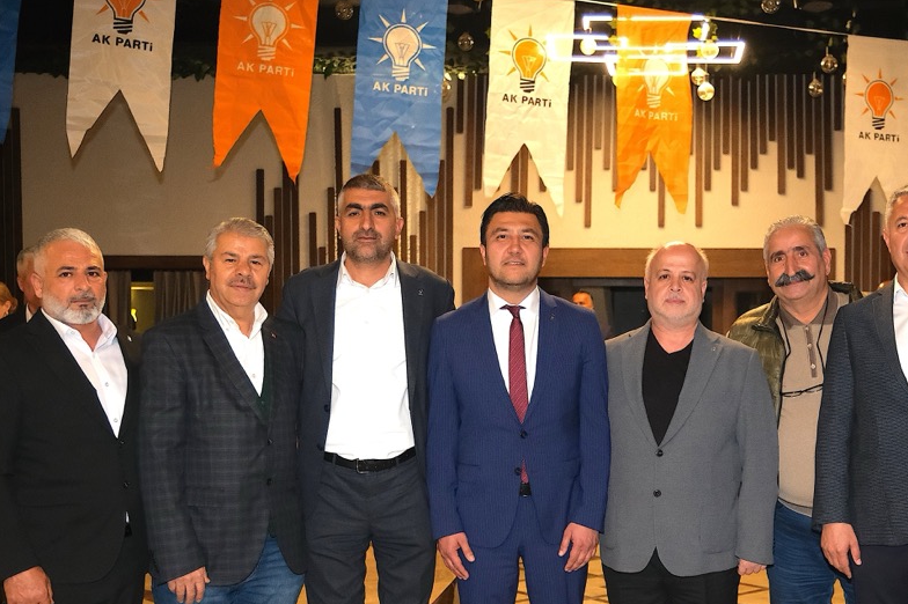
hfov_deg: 40.0
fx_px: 1235
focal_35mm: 49
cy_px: 393
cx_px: 592
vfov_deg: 27.4
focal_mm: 20
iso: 3200
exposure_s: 1/125
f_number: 2.8
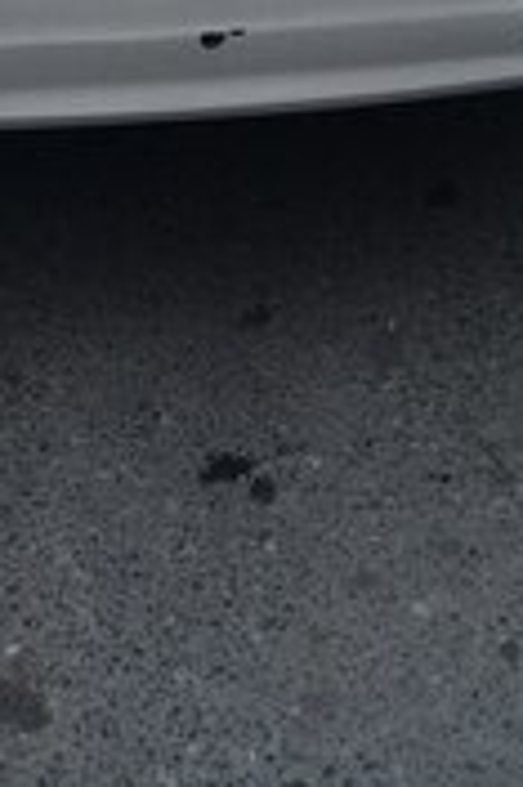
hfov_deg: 15.0
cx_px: 224
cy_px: -268
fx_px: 1987
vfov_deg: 20.3
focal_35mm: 91
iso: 50
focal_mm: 3.3
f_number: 2.2
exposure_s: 1/228
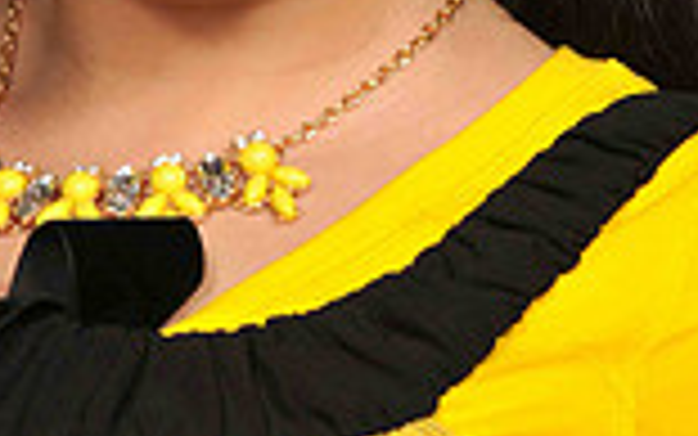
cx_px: 227
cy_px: -315
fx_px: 8839
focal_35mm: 464
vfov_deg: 2.8
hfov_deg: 4.5
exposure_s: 1/125
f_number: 5.6
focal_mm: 105
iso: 200
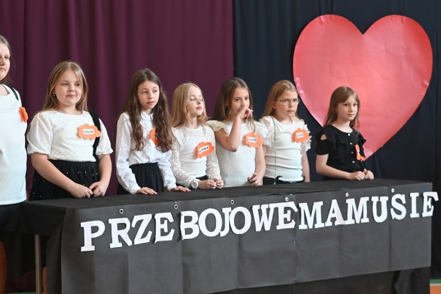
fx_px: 1495
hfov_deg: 16.8
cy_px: 167
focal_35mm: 122
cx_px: 178
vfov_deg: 11.2
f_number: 2.8
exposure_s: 1/125
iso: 1250
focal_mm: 85
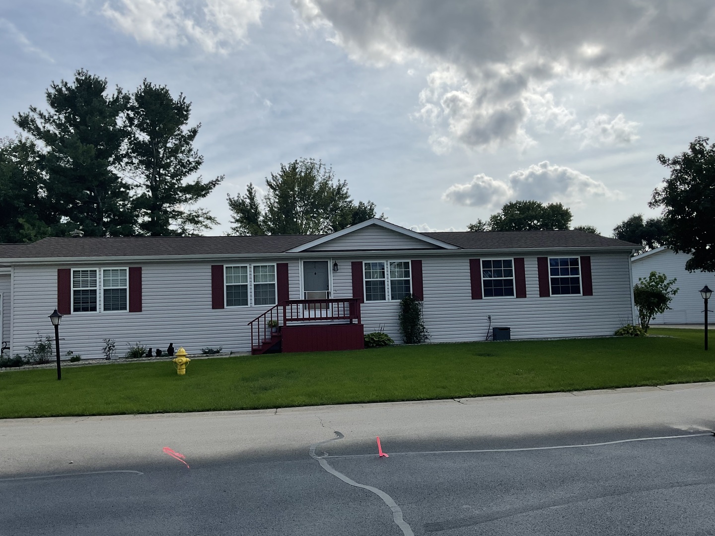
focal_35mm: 29
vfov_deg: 48.2
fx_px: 599
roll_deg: +1.0
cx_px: 358
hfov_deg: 61.7
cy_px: 268
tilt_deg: +4.0
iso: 16
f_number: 1.8
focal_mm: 3
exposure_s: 1/4065
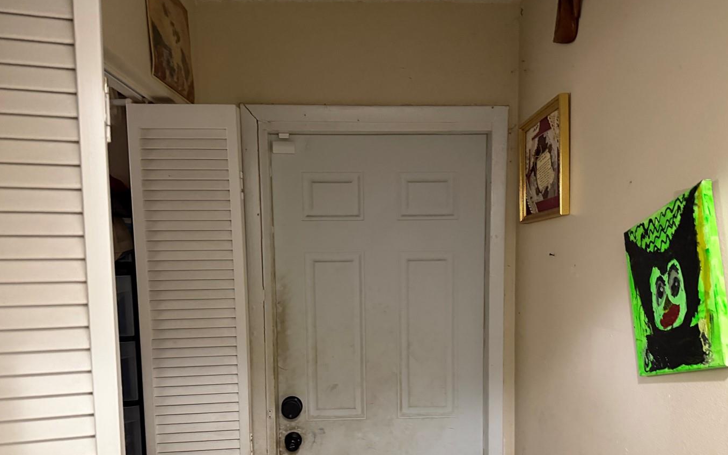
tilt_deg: -6.9
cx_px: 374
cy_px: 307
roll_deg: +0.4
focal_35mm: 30
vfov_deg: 41.2
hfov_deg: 62.9
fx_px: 595
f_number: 1.78
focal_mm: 6.76
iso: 640
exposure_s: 1/60
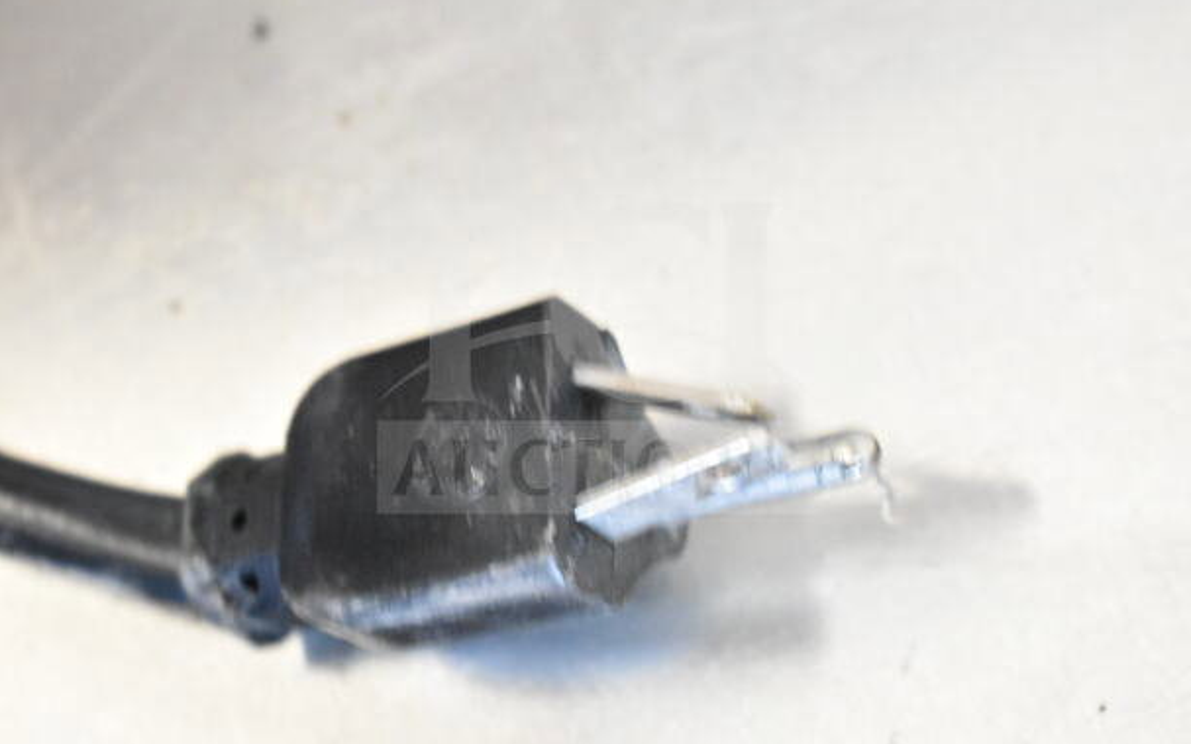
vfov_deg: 15.4
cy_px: 358
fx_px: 2742
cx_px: 596
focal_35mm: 85
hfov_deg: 24.5
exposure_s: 1/100
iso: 12800
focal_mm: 55
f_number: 5.6
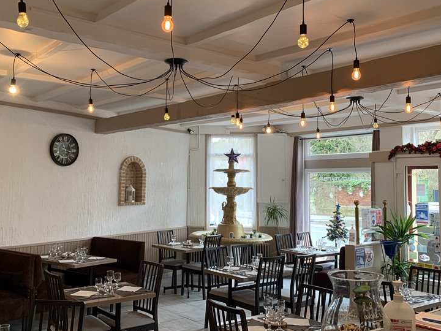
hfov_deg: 50.1
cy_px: 143
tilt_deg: +4.0
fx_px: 471
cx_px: 214
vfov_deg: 38.6
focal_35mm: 37
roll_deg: -1.1
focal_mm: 4.25
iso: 100
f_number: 1.8
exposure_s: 1/50
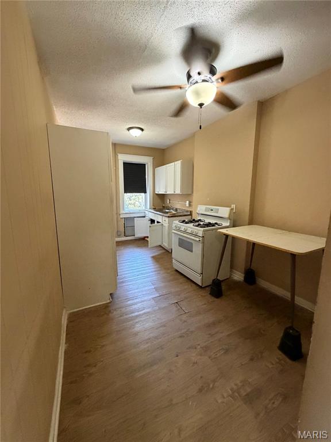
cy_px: 221
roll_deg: +0.1
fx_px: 178
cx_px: 166
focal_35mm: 14
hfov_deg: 85.7
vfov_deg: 102.1
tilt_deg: -8.6
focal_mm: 2.22
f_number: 2.2
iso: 500
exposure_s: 1/60
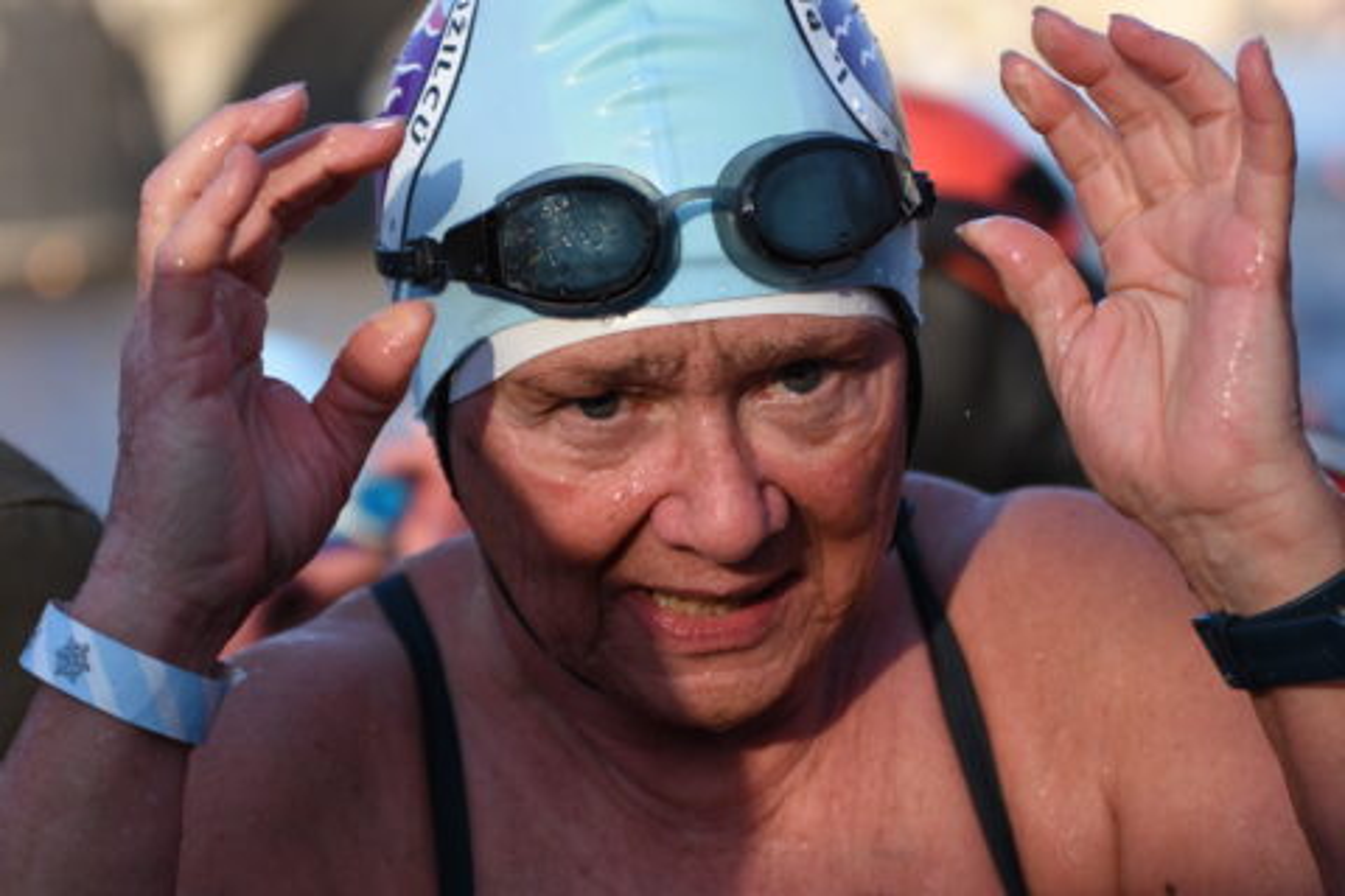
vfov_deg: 13.0
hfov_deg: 19.5
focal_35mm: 105
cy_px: 448
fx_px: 3923
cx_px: 672
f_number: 4
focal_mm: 70
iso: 220
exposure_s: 1/1000
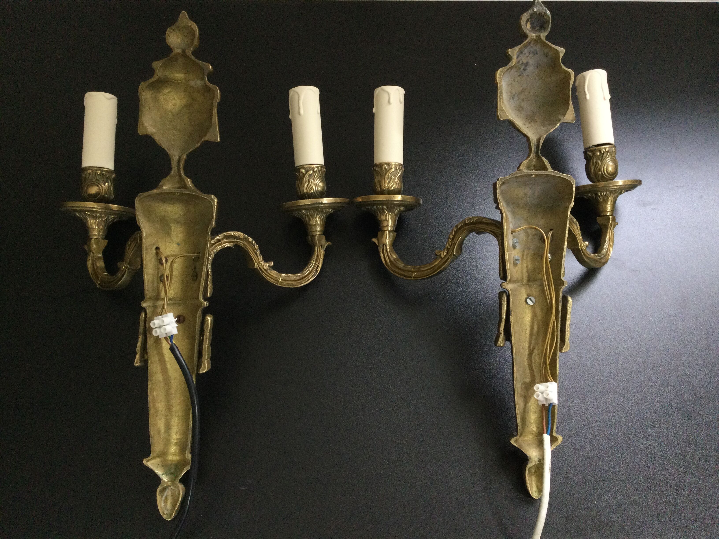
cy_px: 270
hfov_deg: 58.4
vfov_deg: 45.4
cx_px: 360
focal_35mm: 31
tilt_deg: -65.7
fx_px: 644
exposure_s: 1/33
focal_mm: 3.3
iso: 64
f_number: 2.4
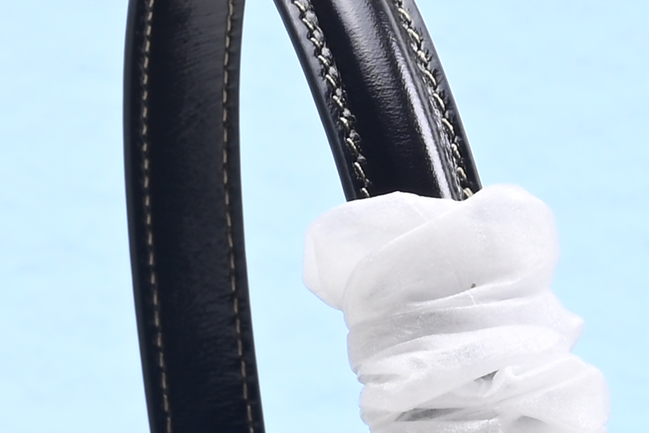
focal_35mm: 295
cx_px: 310
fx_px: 5319
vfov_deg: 4.6
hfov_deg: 7.0
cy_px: 545
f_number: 16
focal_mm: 43
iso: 100
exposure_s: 1/2
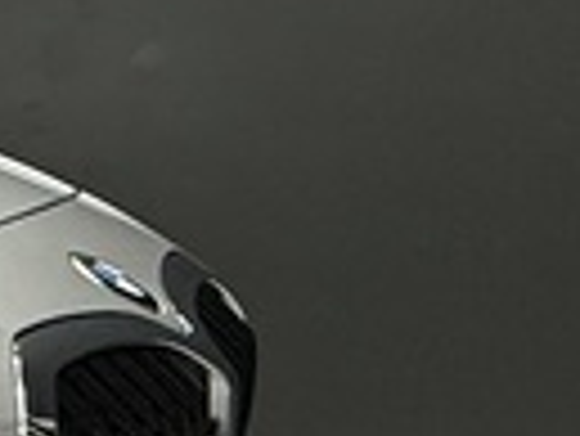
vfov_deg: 13.3
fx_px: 1862
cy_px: 301
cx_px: -1021
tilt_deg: -9.0
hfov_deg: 12.0
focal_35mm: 111
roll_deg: +0.8
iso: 200
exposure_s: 1/100
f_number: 2.2
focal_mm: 2.22
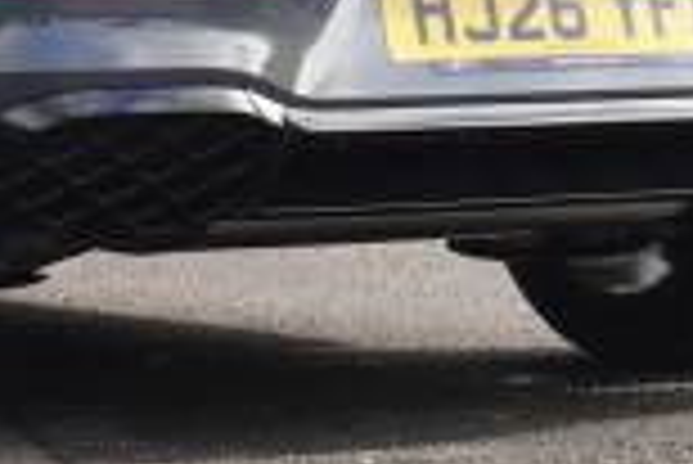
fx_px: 5146
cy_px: -257
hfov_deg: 7.6
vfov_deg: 5.1
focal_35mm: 267
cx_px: -153
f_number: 5.6
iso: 100
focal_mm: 43
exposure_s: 1/80
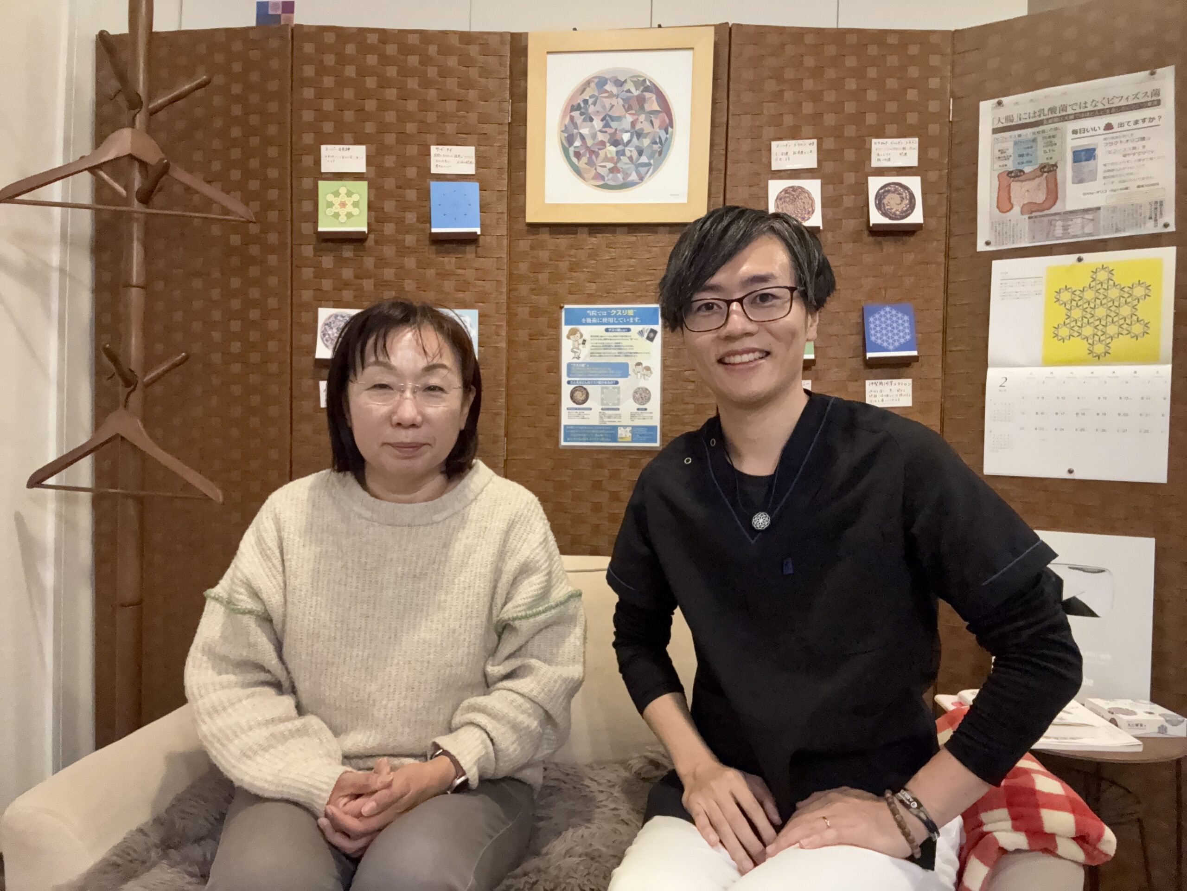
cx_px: 594
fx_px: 789
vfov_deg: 58.9
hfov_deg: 73.9
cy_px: 446
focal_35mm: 23
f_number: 1.9
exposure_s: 1/29
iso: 400
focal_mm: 2.69
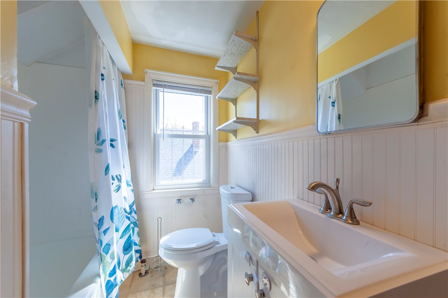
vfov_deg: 81.1
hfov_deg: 104.3
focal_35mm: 14
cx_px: 224
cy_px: 149
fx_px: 174
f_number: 11
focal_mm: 14
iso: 800
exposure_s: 1/400
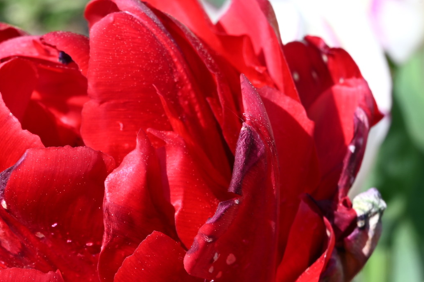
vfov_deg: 12.2
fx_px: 1318
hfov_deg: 18.1
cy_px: 227
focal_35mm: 112
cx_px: 89
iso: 125
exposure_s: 1/60
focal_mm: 60
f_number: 16
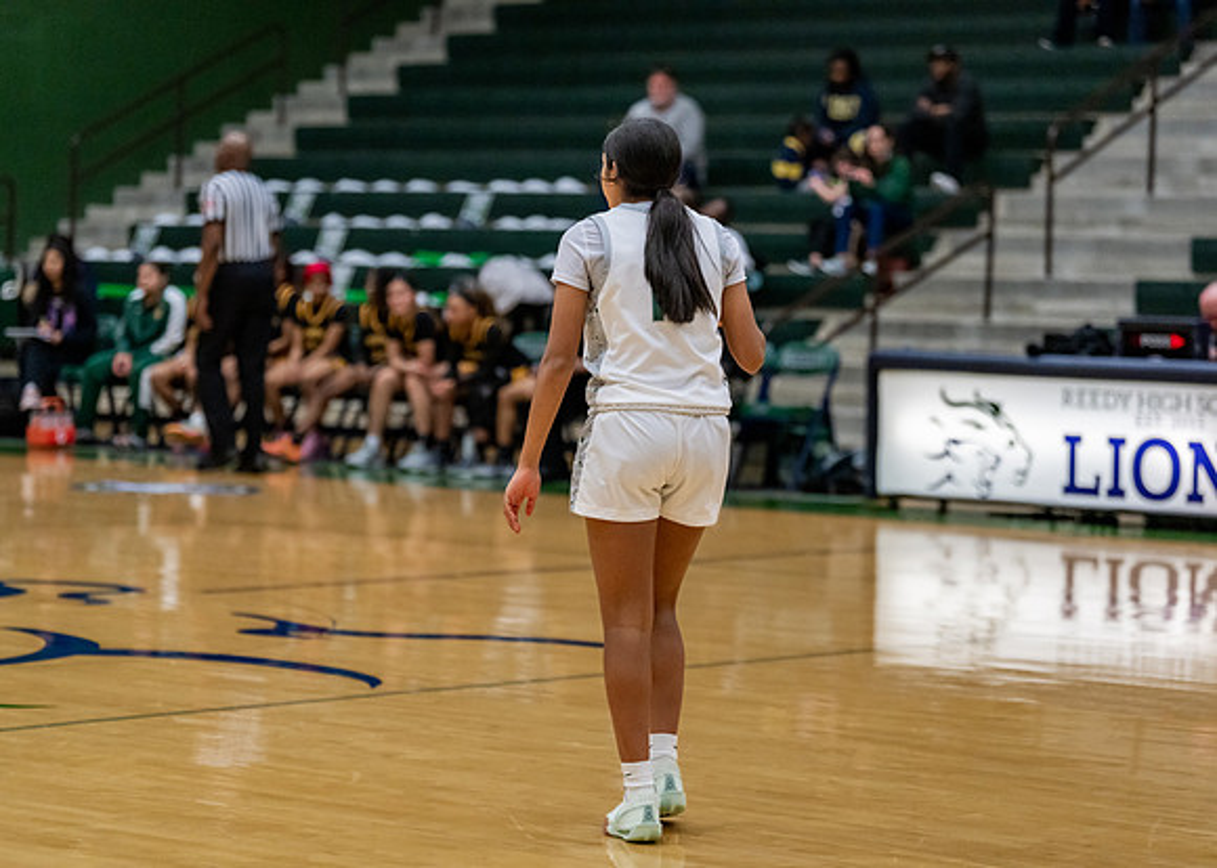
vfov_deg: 12.4
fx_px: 3983
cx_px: 608
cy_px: 434
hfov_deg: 17.4
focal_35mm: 115
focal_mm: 110
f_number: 2.8
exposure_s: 1/1000
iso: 2500
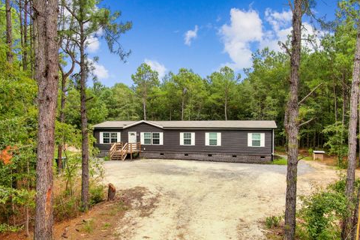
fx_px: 260
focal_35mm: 26
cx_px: 184
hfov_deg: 69.4
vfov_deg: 49.5
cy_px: 129
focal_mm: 4.39
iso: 100
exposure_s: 1/60
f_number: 2.8
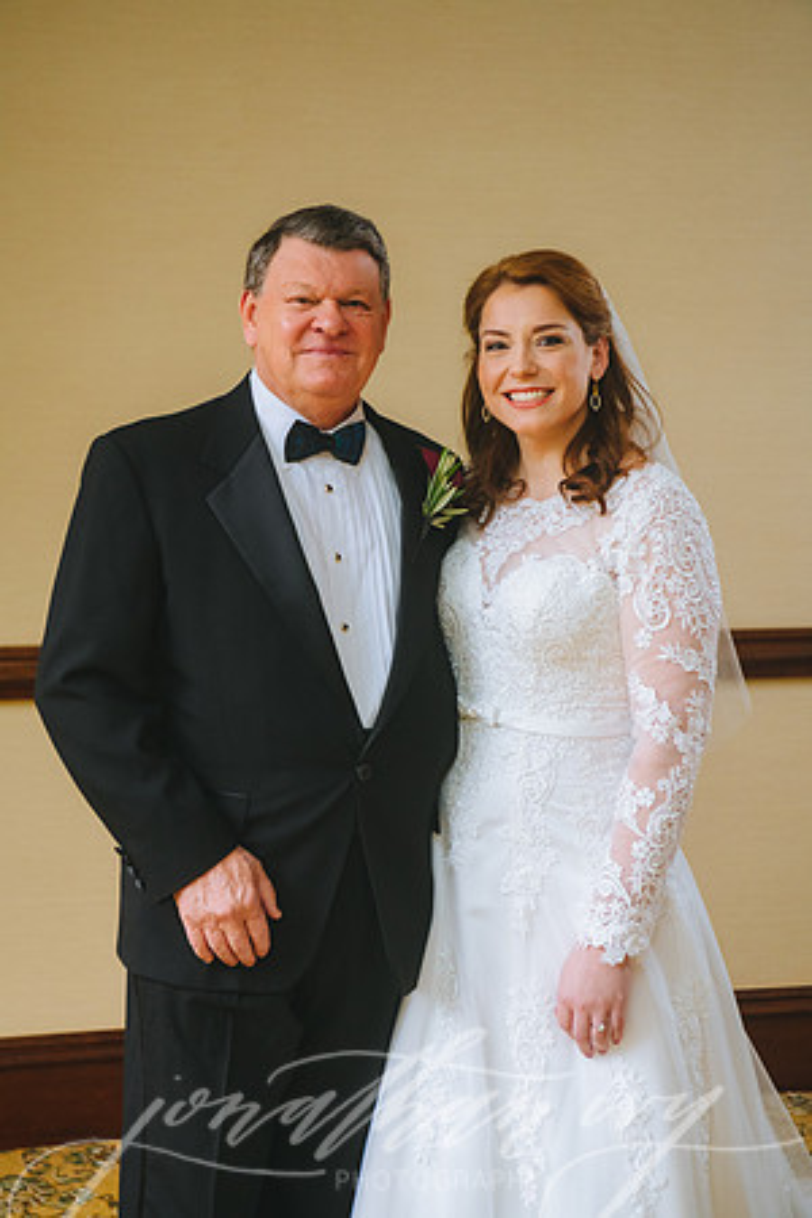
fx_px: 2368
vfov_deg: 28.8
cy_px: 609
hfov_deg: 19.5
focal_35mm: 70
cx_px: 406
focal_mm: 70
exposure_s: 1/50
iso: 1250
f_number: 3.5
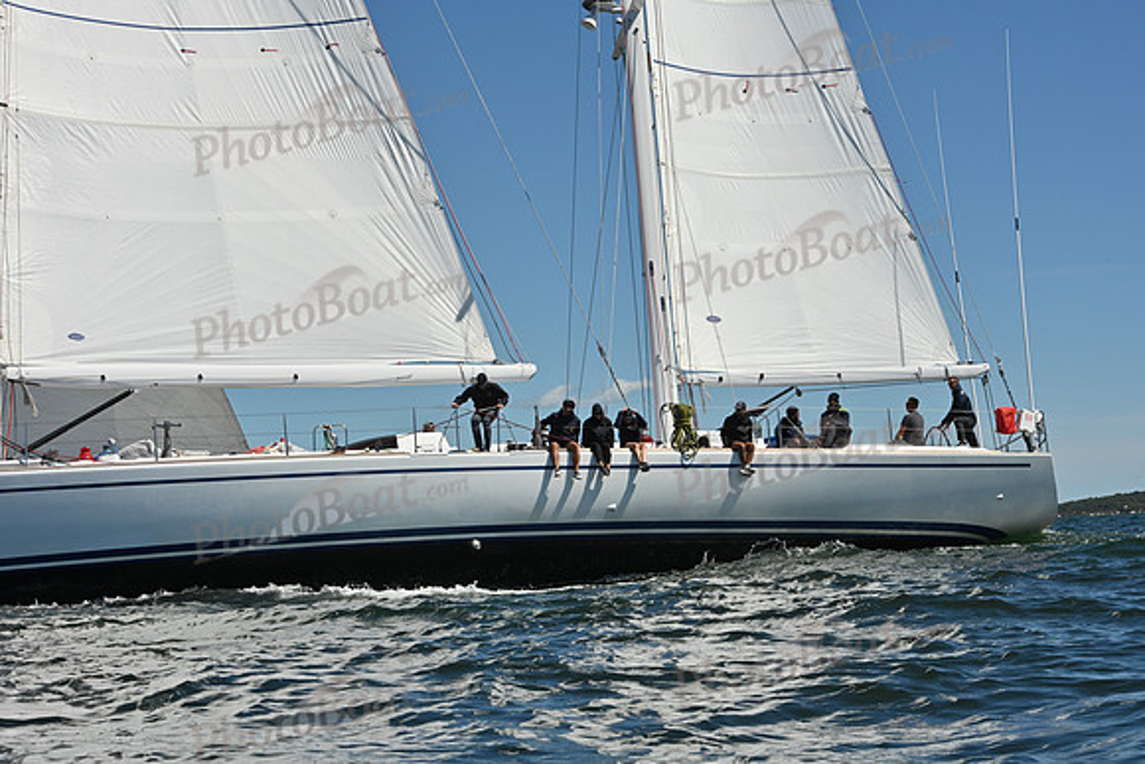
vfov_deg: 19.5
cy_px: 382
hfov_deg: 28.8
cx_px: 572
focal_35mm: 70
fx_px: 2227
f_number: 14
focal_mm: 70
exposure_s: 1/800
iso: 320
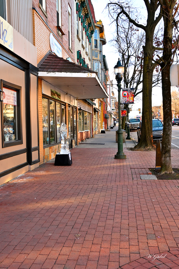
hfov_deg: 34.2
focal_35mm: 39
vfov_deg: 49.6
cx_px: 90
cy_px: 134
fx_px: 291
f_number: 11
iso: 320
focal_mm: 26
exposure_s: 1/80
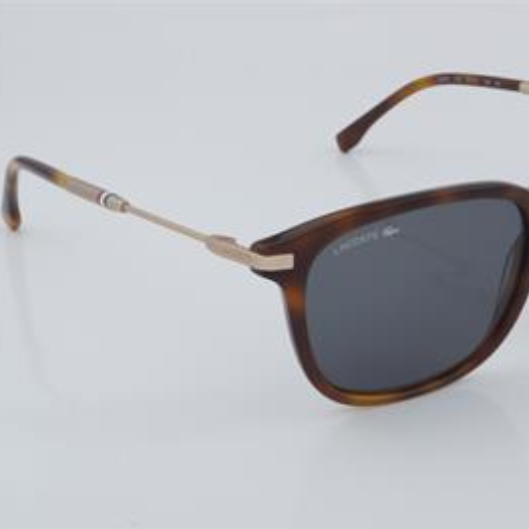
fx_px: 1677
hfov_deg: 17.8
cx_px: 388
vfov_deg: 17.9
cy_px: 266
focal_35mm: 97
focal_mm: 50
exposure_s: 1/4
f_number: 32
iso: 100
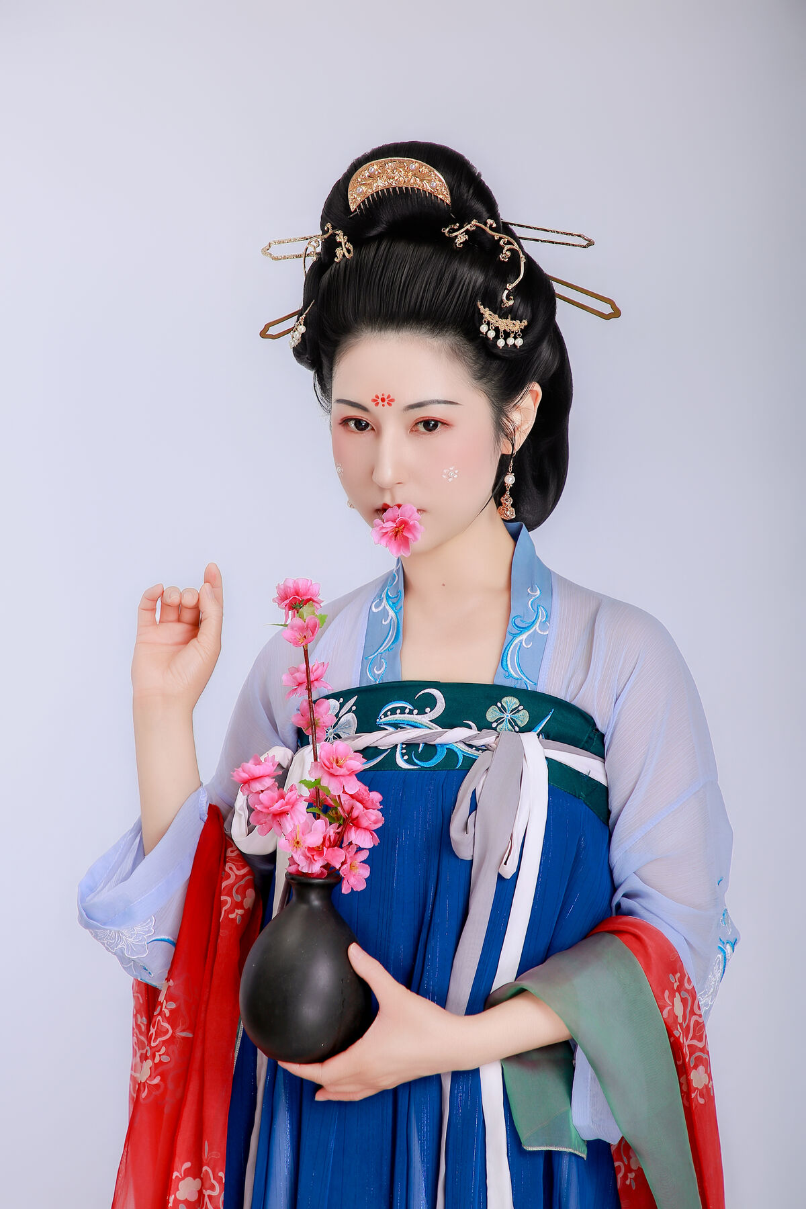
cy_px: 604
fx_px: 3459
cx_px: 403
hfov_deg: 13.3
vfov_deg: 19.8
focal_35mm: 103
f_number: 7.1
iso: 100
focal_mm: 105
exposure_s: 1/160
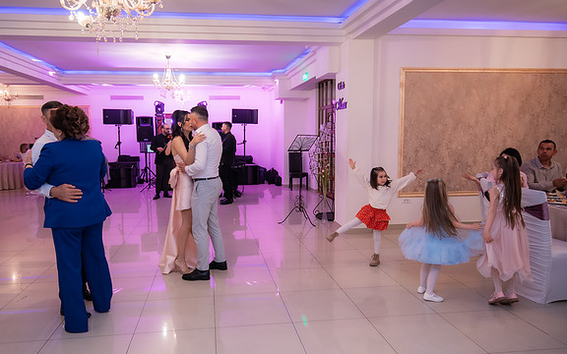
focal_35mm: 25
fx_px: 386
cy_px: 178
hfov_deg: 72.4
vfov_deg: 49.3
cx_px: 256
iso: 2000
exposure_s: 1/200
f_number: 2.8
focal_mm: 20
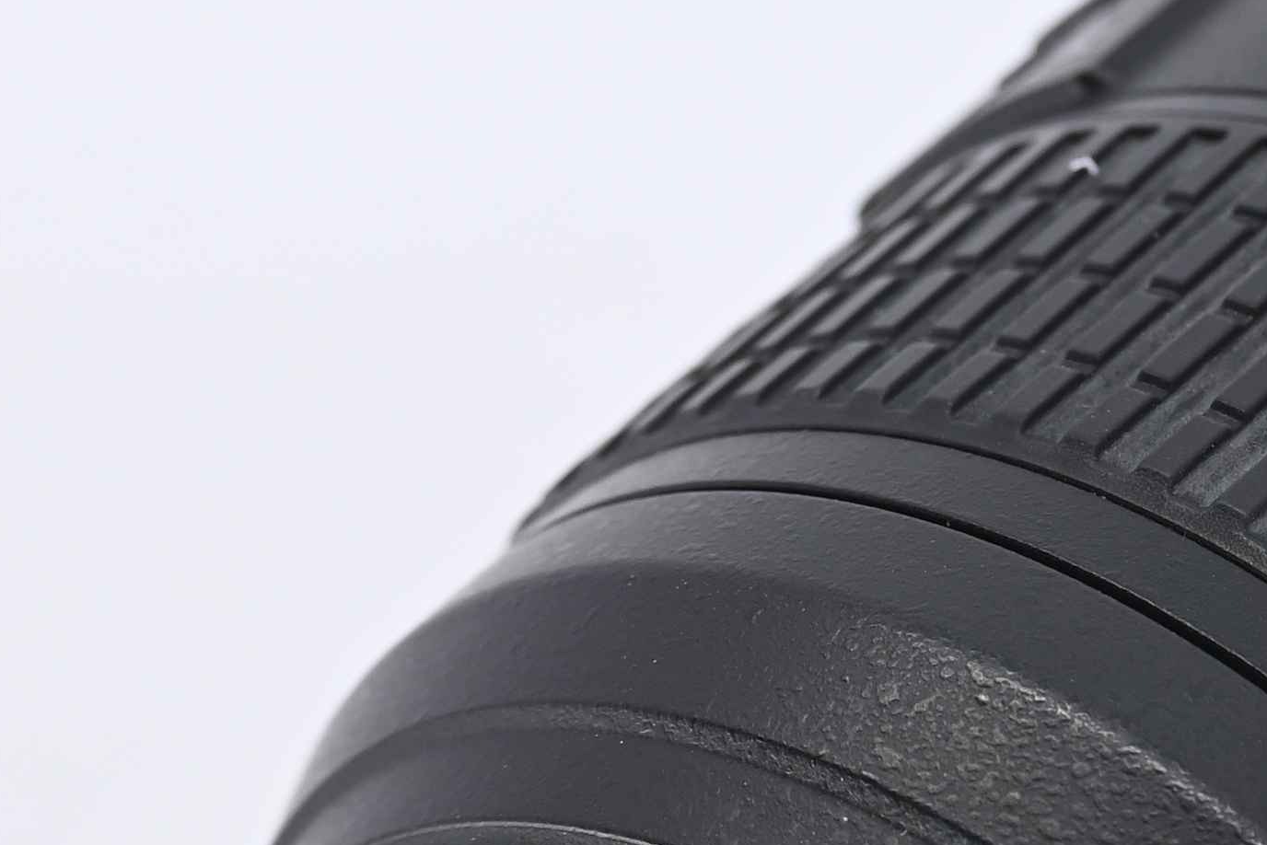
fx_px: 11475
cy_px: 527
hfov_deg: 6.3
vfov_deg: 4.2
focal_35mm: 326
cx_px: 1364
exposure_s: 1/125
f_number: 9
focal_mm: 76
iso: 500
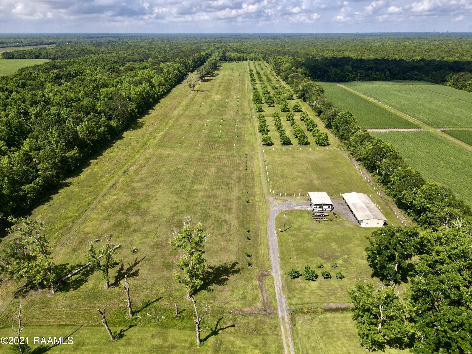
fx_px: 327
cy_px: 177
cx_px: 236
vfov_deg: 56.8
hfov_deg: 71.6
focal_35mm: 24
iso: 100
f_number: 2.8
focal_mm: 4.5
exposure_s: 1/640
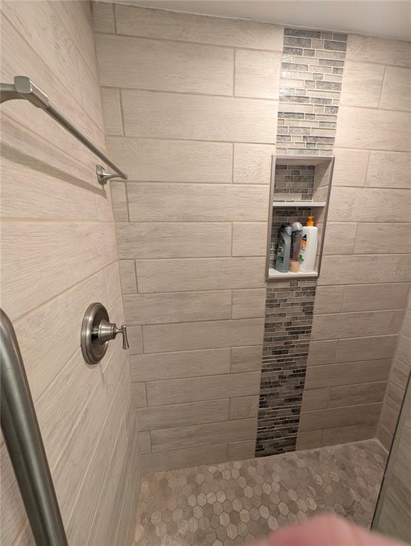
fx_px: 190
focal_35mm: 12
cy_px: 273
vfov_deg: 110.5
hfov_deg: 94.6
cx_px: 206
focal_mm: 2.02
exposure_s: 1/60
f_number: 1.7
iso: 136
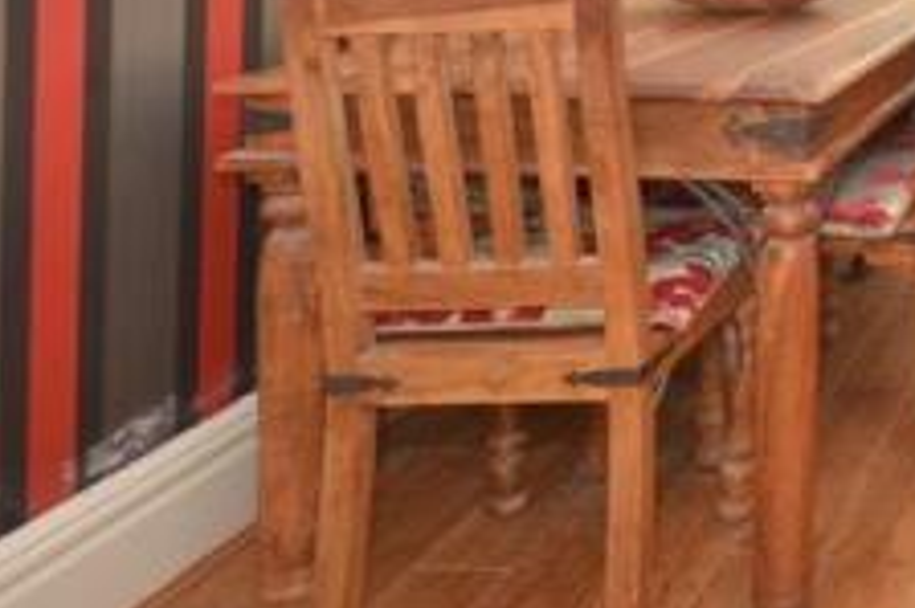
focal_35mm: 44
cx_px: 1127
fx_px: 1117
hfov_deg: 34.5
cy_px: -186
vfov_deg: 26.0
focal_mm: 10
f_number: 7.1
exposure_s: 1/40
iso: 500
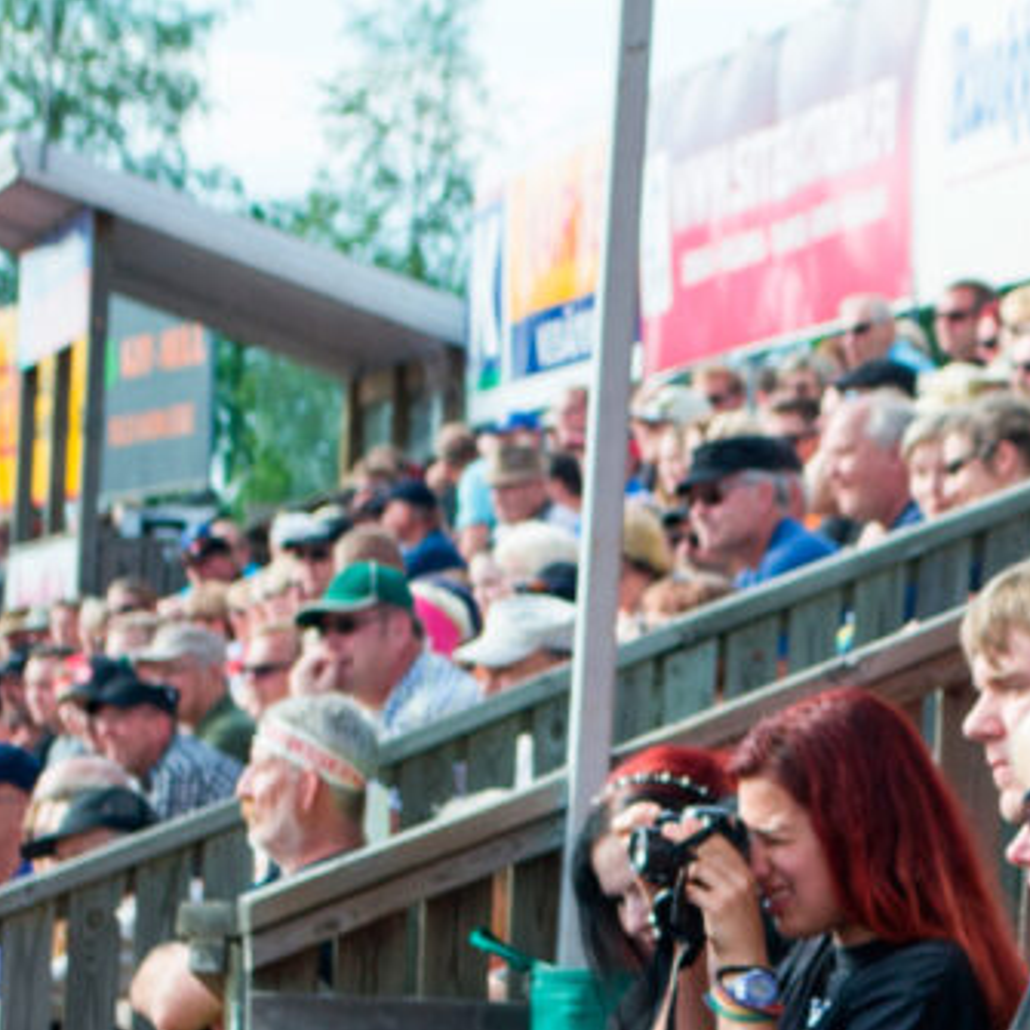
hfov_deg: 8.1
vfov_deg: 8.1
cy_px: 1047
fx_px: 7214
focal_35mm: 214
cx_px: 1288
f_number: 6.3
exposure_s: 1/160
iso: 100
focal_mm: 55
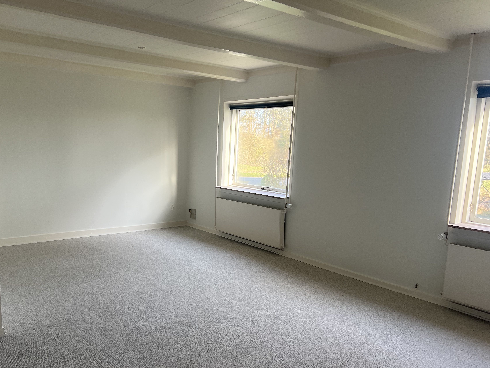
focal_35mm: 31
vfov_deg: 45.3
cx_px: 203
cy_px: 215
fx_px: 439
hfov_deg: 58.0
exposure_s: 1/131
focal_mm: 5.7
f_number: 1.5
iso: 64
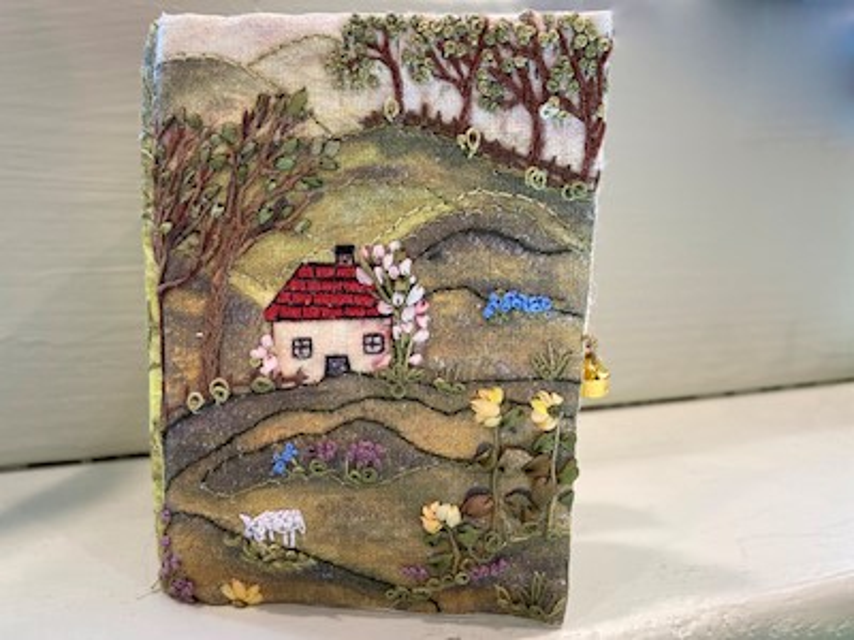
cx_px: 427
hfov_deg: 63.4
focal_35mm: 28
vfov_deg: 49.7
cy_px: 320
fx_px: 691
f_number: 1.8
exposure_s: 1/60
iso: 40
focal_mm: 4
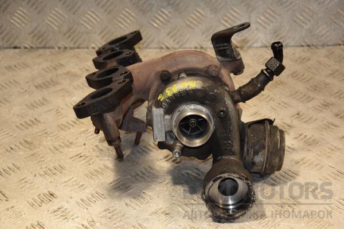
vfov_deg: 15.7
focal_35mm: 87
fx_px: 831
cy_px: 114
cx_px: 172
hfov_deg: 23.4
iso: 800
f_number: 5
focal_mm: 58
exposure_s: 1/200
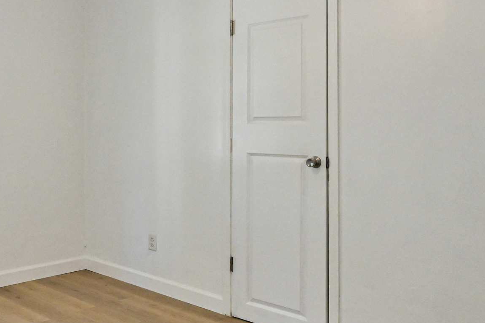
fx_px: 557
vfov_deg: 32.3
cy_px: 127
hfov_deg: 44.5
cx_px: 88
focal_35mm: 41
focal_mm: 15.5
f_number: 6.3
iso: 3200
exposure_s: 1/100
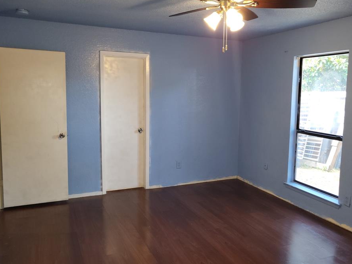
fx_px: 305
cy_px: 130
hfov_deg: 59.8
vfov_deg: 46.8
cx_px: 194
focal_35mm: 30
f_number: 1.8
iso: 100
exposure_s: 1/24
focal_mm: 4.25
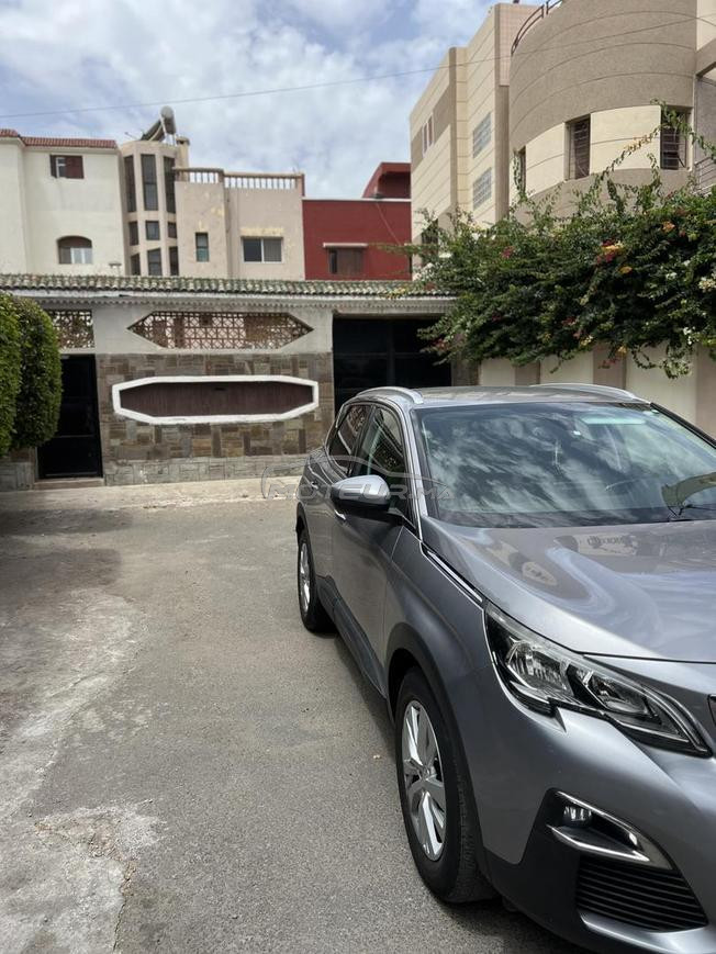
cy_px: 477
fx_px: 717
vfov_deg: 67.3
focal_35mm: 26
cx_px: 358
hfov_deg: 53.1
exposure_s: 1/2841
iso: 50
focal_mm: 5.7
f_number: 1.5
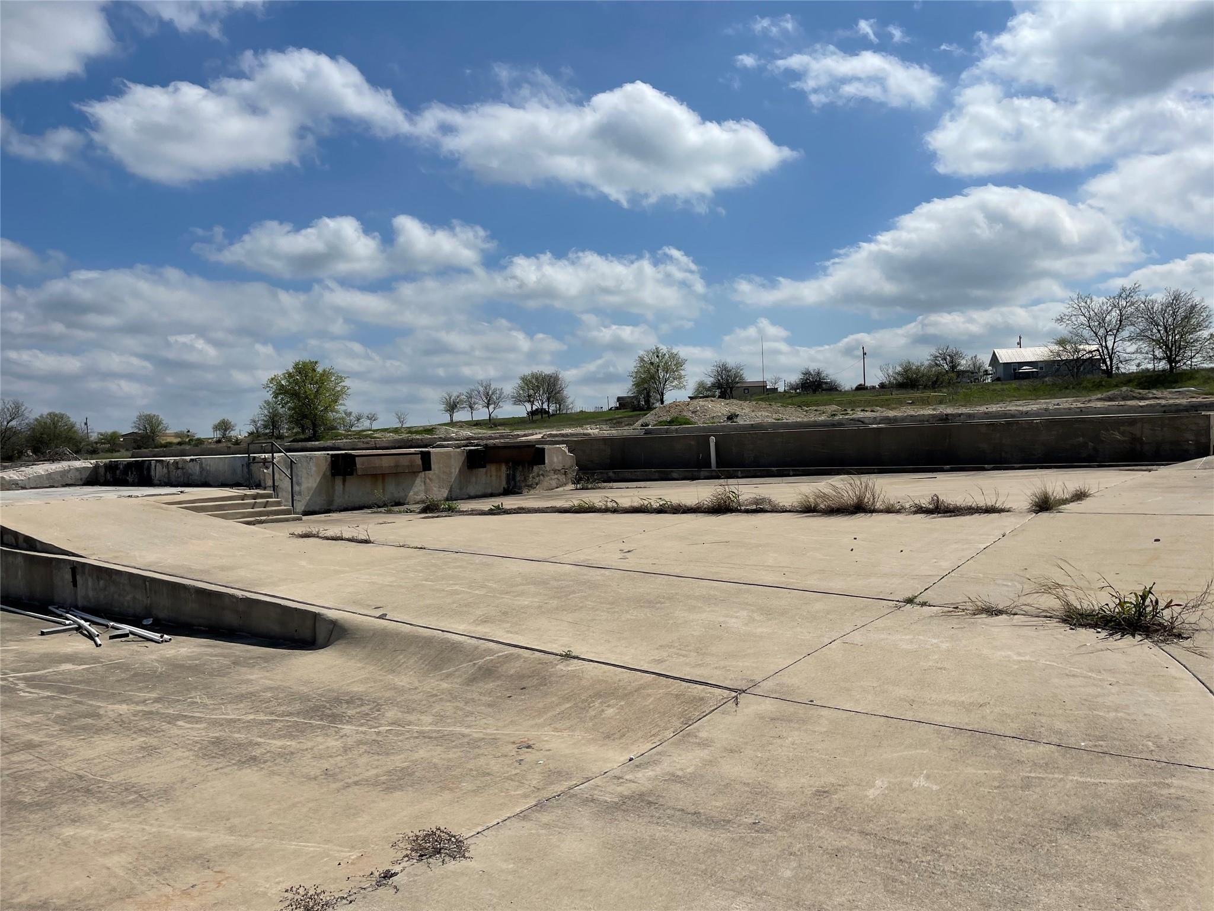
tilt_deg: -2.5
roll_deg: +1.6
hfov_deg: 69.4
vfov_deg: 54.9
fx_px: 877
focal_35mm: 25
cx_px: 607
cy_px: 456
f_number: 1.6
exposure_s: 1/10989
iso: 32
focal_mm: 5.1
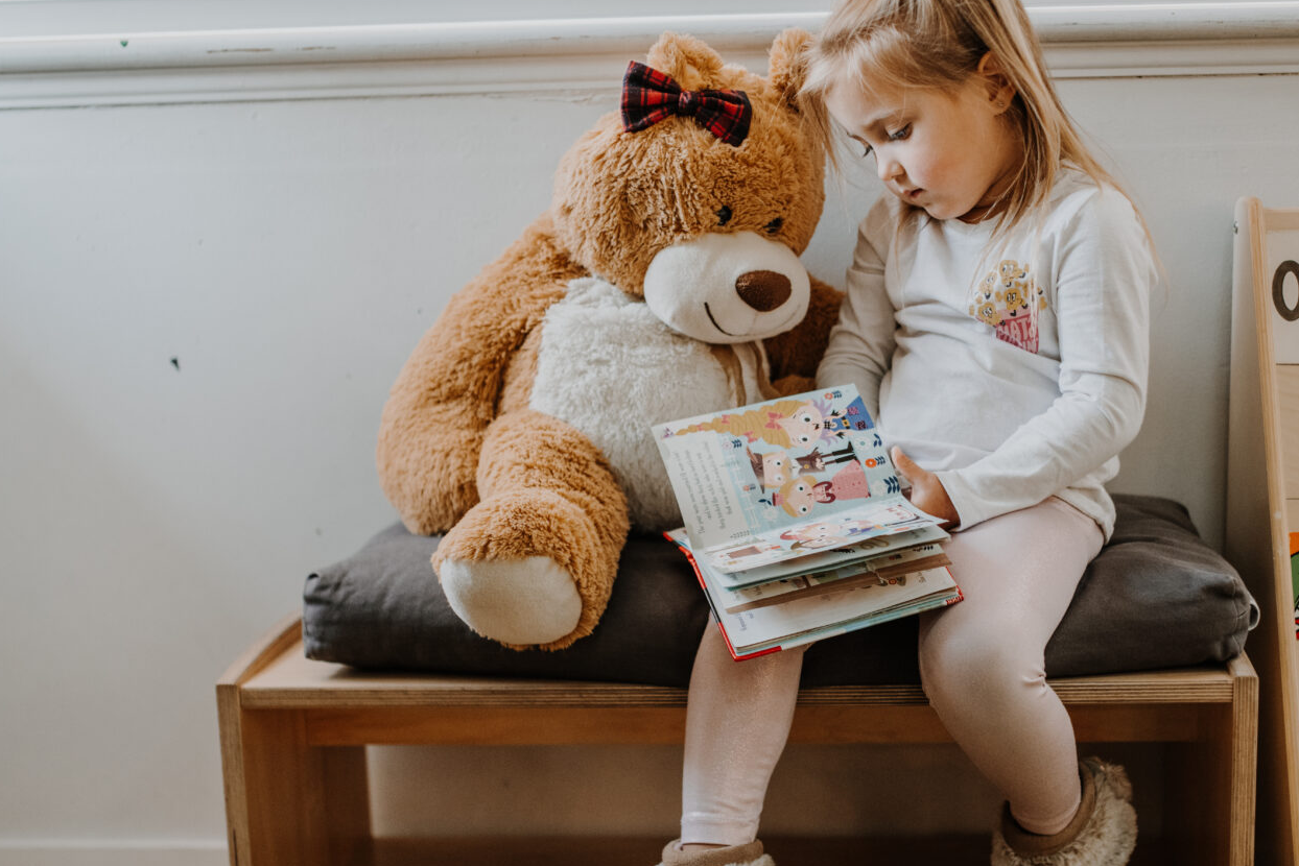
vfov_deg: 25.0
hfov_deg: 36.7
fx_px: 1949
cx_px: 780
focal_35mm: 54
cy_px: 535
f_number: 2
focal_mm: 35
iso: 500
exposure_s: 1/160
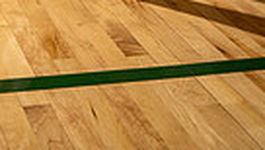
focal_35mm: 97
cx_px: -6
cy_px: -269
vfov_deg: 10.0
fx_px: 683
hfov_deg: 21.1
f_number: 5.6
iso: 400
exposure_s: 1/250
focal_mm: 28
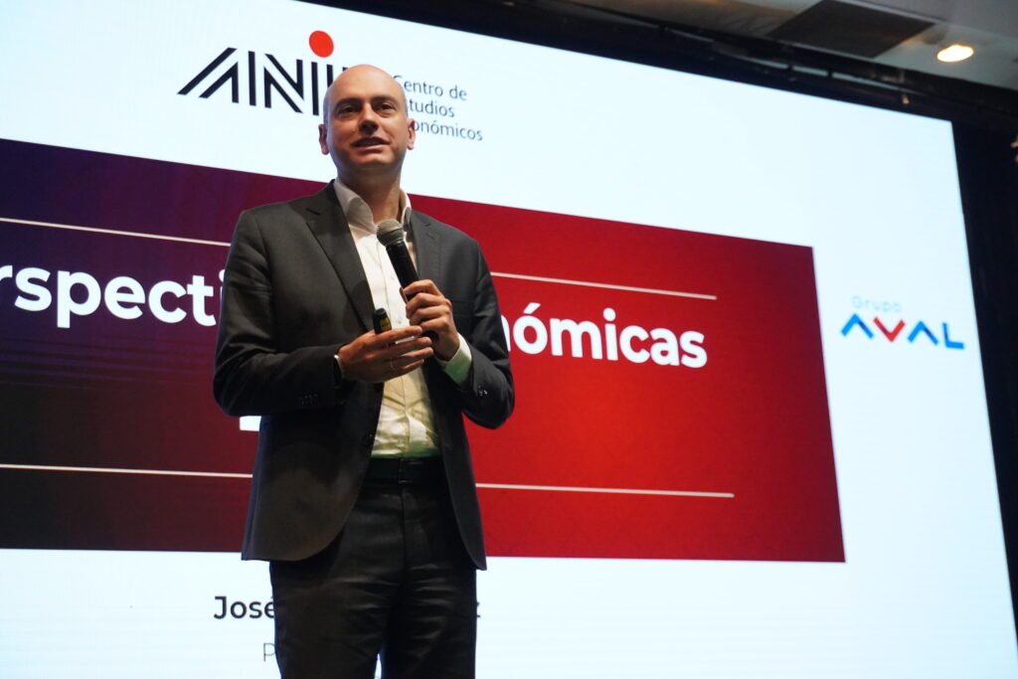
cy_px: 340
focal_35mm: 60
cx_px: 509
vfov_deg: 22.6
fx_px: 1697
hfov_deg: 33.4
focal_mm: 40
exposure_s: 1/320
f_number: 5.6
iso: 4000
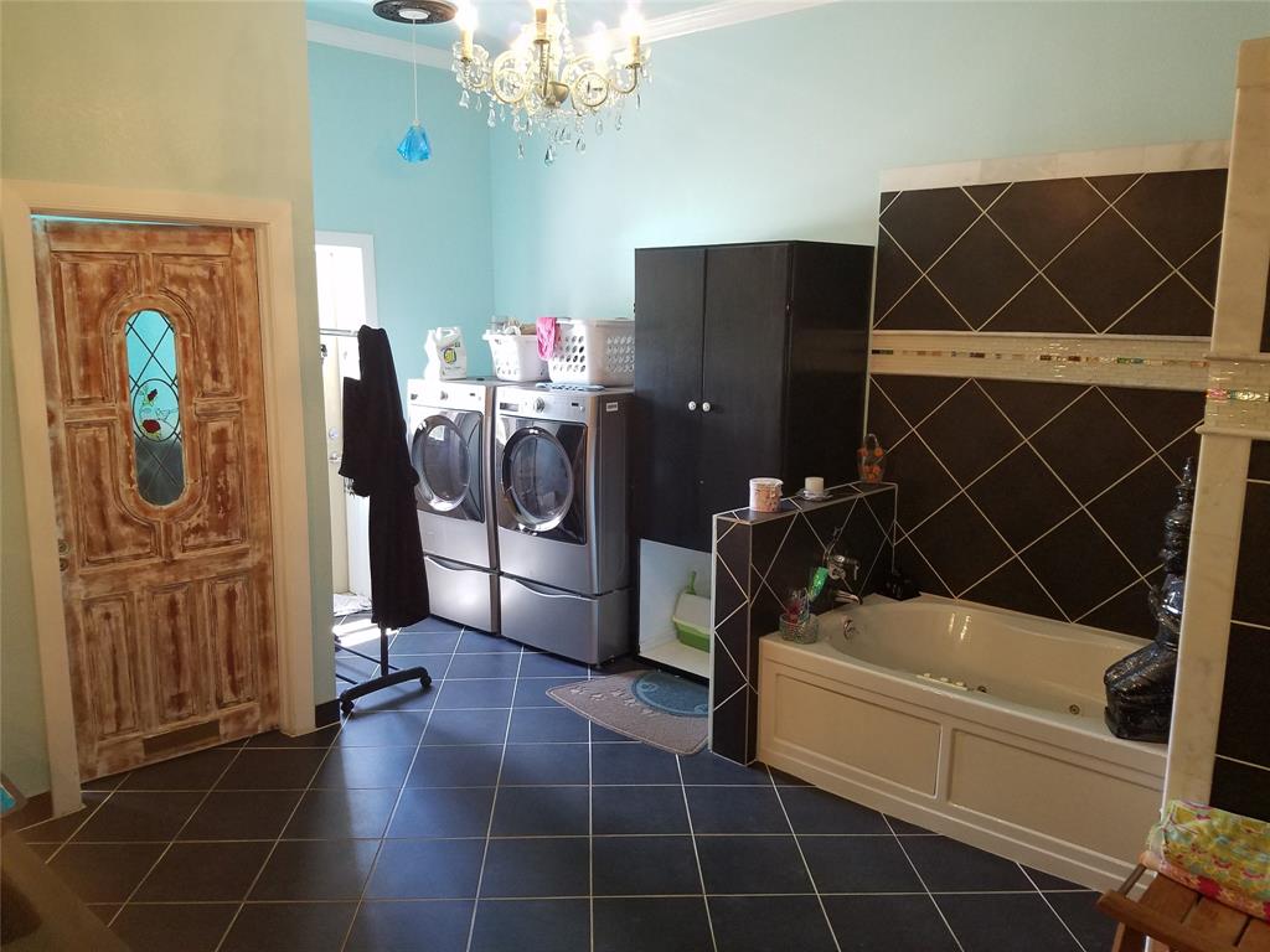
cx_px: 635
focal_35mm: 26
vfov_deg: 53.1
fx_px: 954
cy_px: 476
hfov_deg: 67.3
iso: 200
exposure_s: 1/40
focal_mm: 4.2
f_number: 1.7
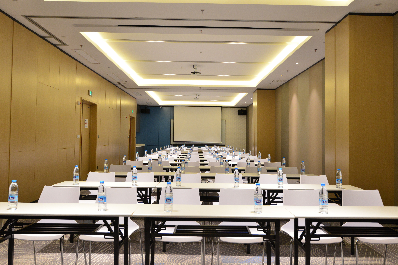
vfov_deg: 43.6
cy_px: 131
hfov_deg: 61.9
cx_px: 203
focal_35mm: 30
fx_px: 332
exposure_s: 1/15
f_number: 6.7
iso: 1600
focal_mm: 29
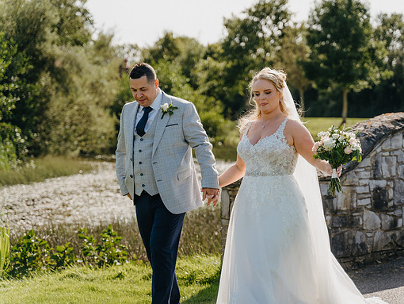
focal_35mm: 82
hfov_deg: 23.8
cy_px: 151
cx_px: 219
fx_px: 957
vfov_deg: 18.0
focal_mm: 75
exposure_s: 1/1000
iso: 80
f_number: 2.8
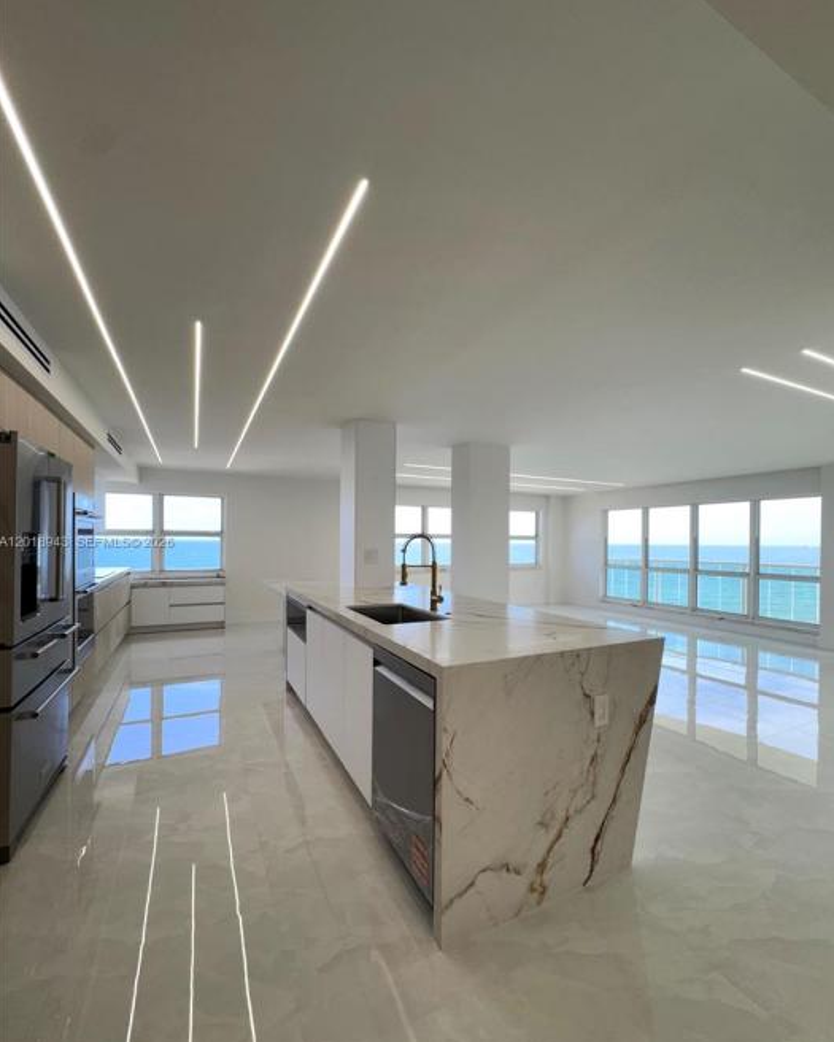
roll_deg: +0.1
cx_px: 426
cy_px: 543
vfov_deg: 96.7
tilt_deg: +0.1
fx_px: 463
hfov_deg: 84.0
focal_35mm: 15
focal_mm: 2.22
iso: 50
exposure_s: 1/120
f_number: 2.2
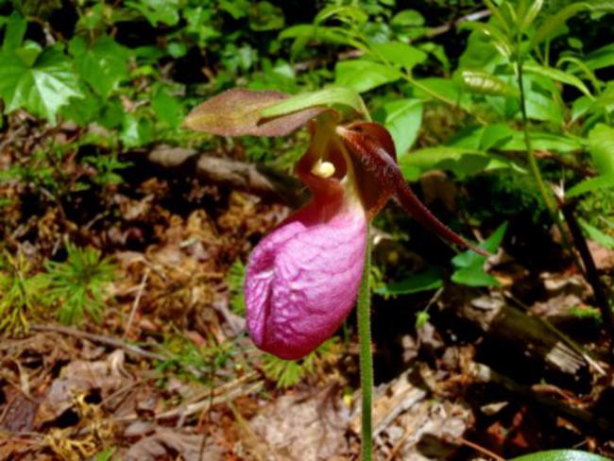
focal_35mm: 37
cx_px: 307
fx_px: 657
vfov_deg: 38.7
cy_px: 230
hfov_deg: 50.1
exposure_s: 1/80
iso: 100
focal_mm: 6.64
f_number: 13
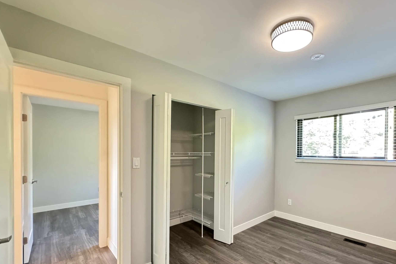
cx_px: 230
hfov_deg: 92.5
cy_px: 154
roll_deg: -0.4
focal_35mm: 17
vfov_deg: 69.9
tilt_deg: +1.0
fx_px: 187
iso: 1600
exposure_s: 1/40
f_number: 2.2
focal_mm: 2.22
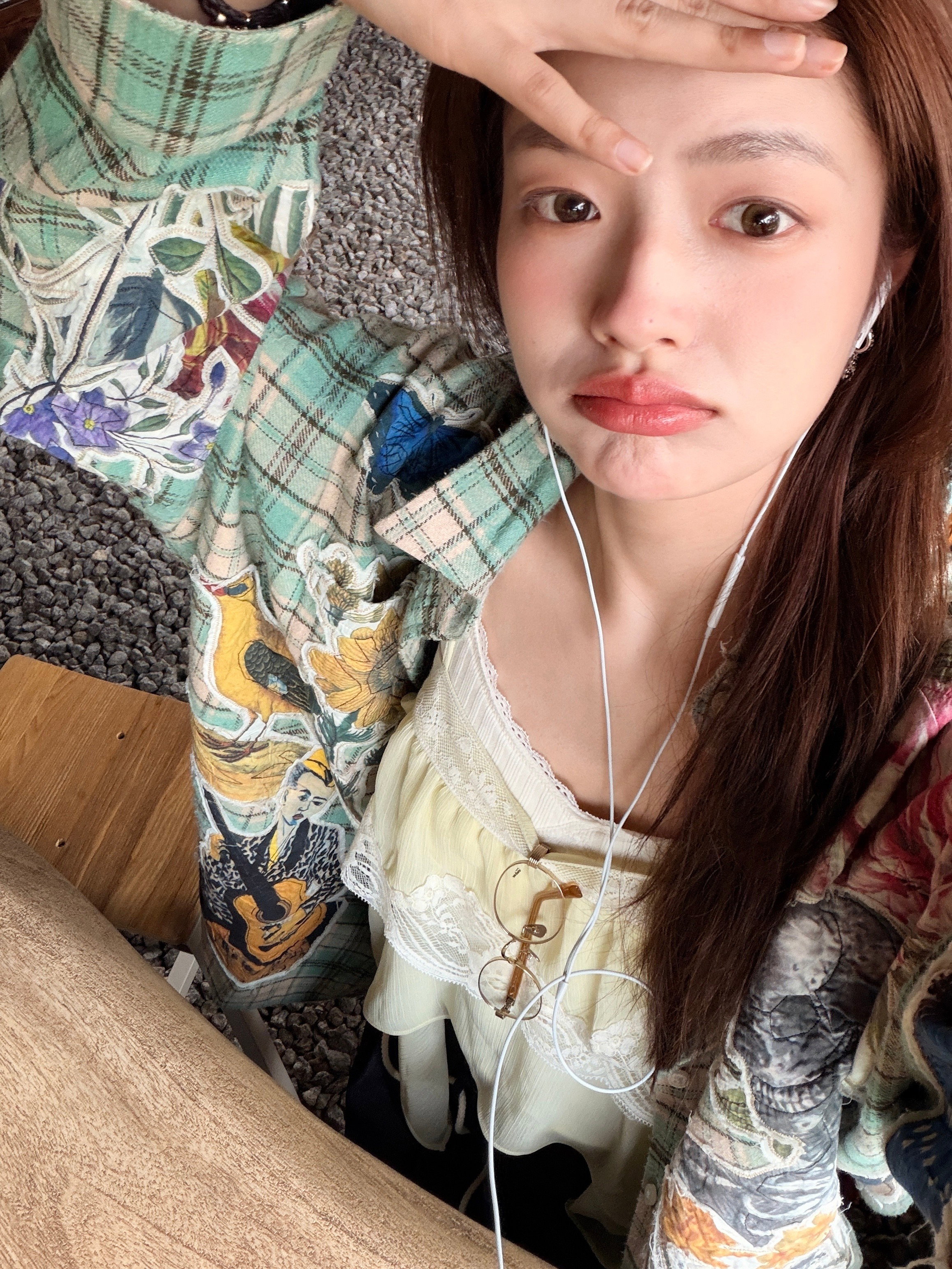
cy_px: 634
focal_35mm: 30
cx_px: 476
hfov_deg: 46.8
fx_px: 1100
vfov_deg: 60.0
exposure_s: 1/60
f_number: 1.9
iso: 80
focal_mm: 2.71
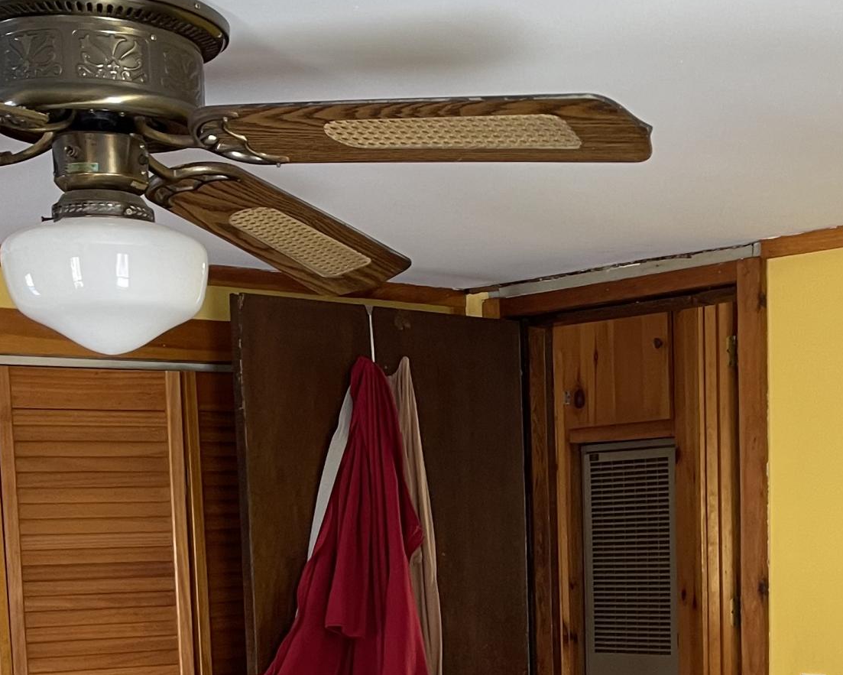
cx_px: 729
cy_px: 682
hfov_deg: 26.7
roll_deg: +0.4
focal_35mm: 69
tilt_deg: -5.6
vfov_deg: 21.4
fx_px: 1722
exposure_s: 1/71
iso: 125
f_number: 1.6
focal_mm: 5.1
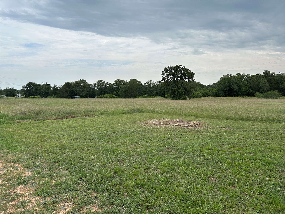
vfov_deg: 53.1
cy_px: 107
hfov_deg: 67.3
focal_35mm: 26
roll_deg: +1.1
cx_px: 142
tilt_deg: -3.5
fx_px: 214
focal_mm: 5.7
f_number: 1.5
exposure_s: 1/2994
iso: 50
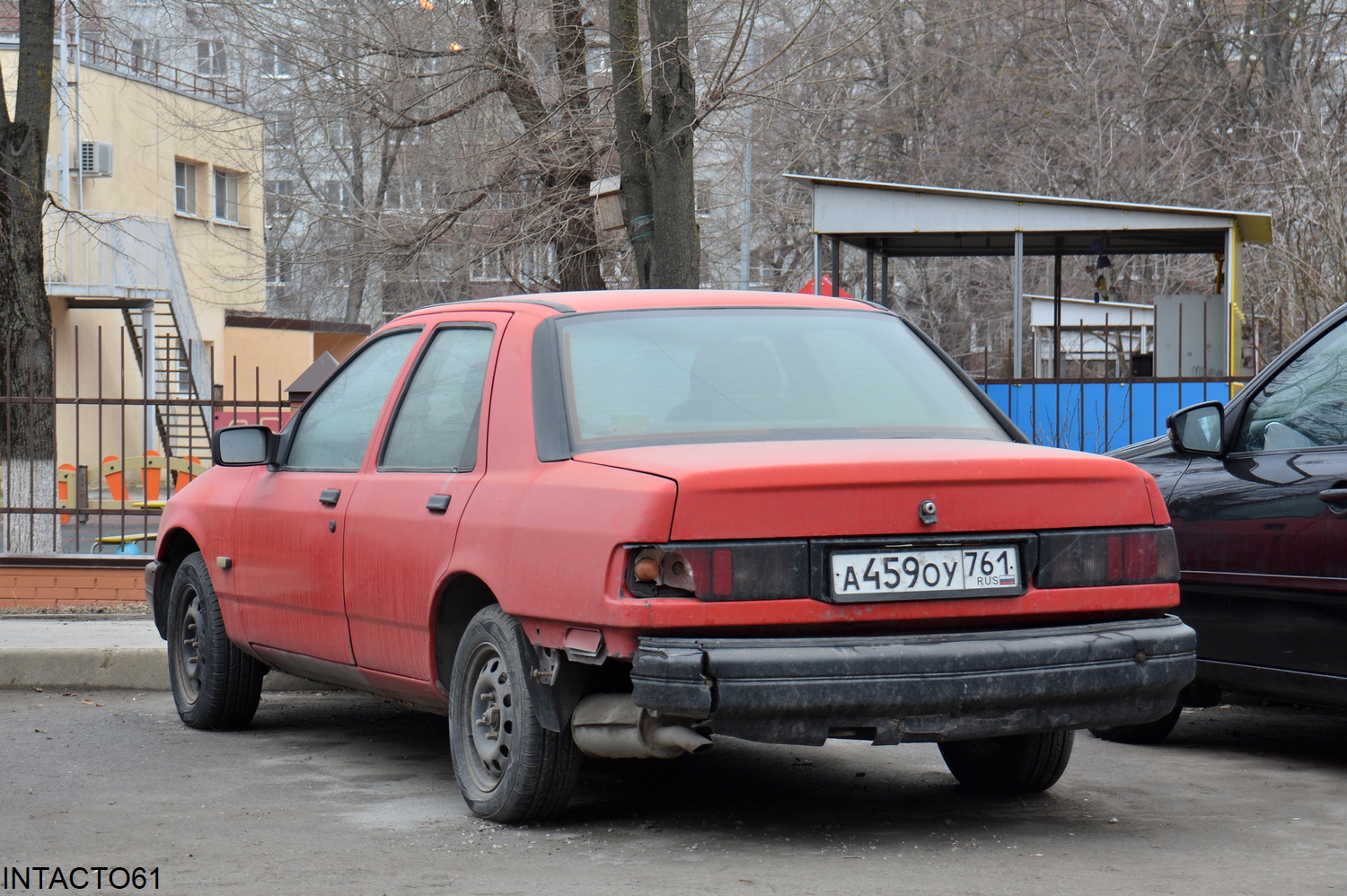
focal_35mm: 93
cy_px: 448
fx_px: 3477
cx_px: 674
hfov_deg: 21.9
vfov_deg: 14.7
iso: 200
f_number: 6.3
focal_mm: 62
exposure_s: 1/160
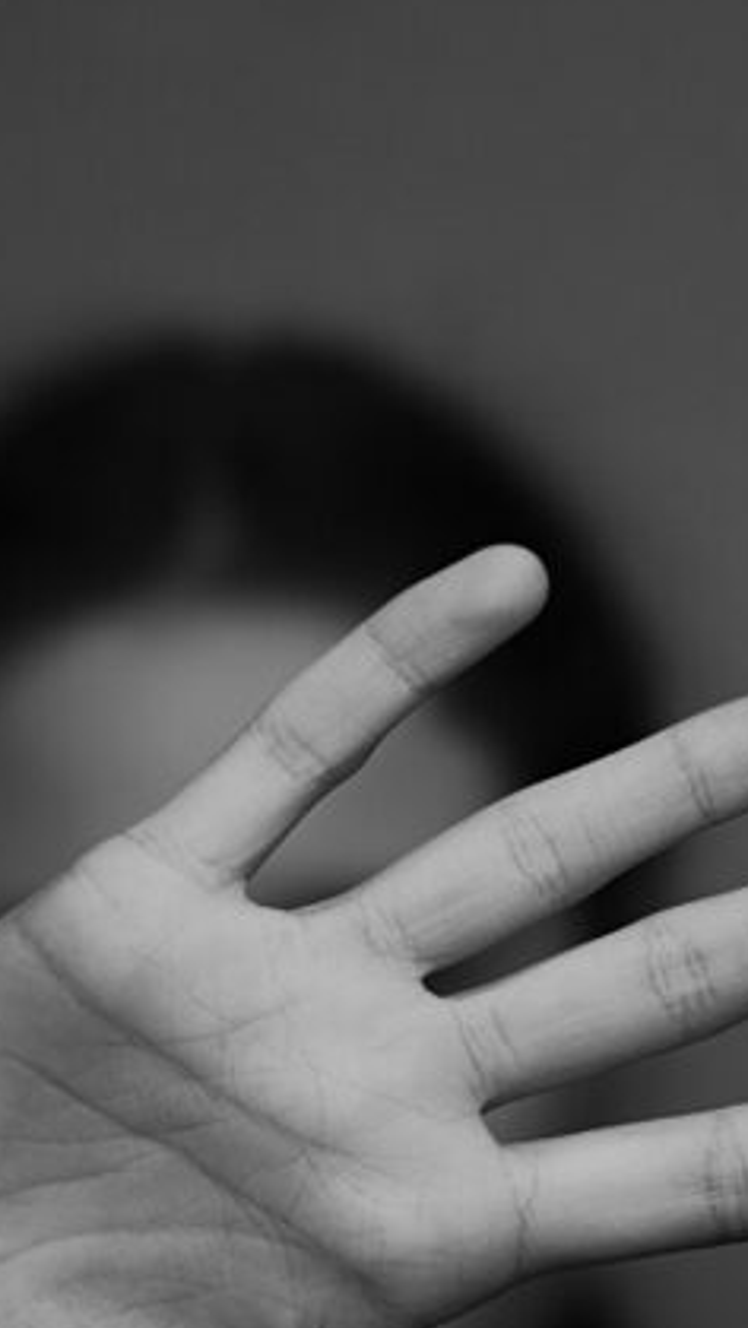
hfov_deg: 6.3
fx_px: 6763
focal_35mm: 192
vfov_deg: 11.2
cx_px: 412
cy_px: 987
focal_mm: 50
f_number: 1.8
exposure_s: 1/125
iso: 100
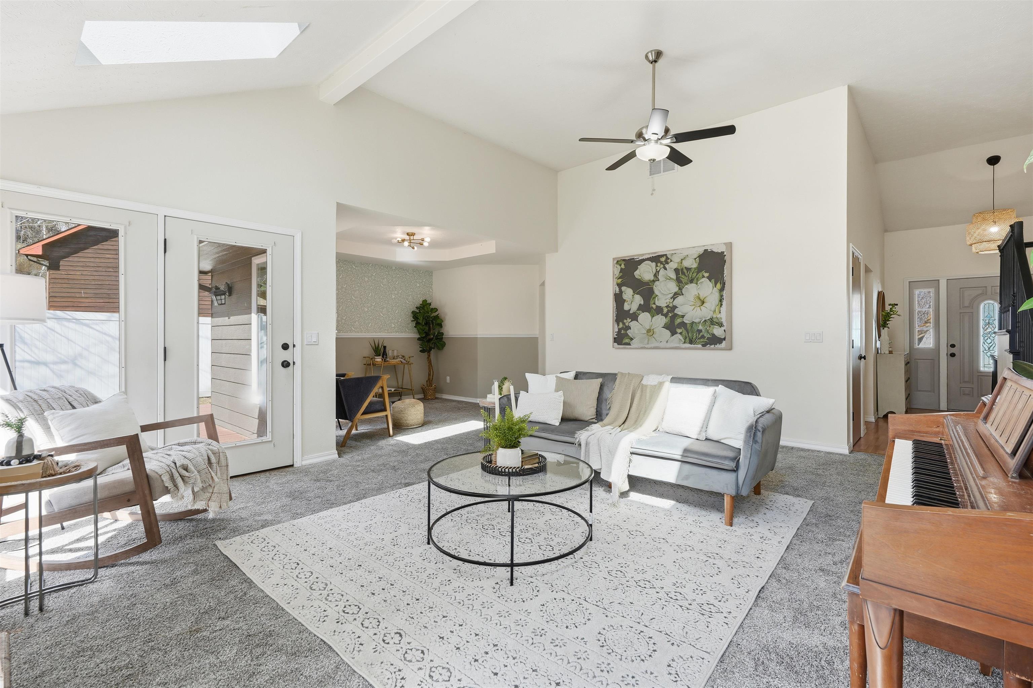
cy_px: 344
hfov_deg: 96.7
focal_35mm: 16
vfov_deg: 73.7
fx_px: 459
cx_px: 516
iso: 100
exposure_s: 1/200
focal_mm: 16
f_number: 8
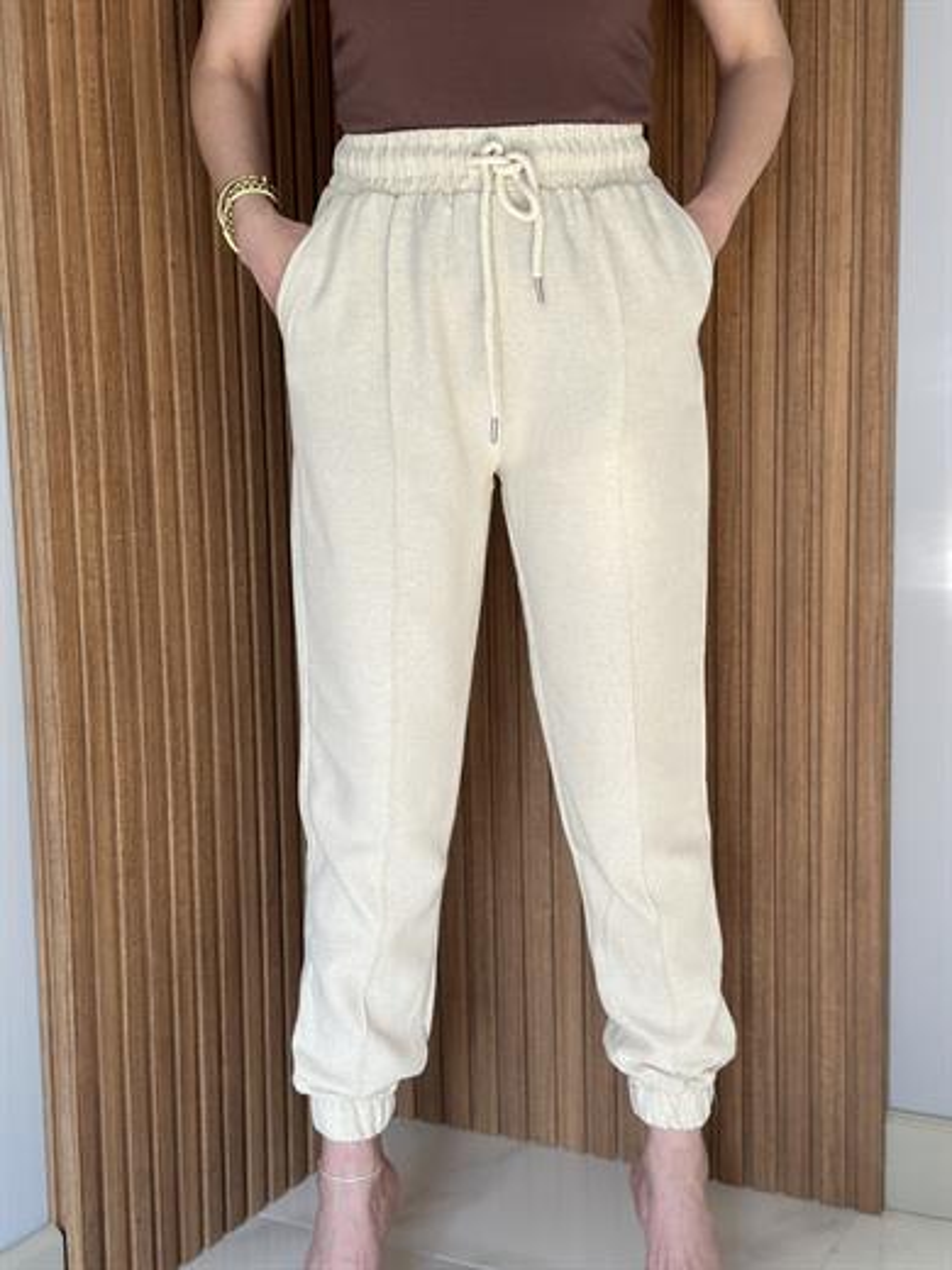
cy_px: 635
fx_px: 1760
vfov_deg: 39.7
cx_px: 476
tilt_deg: -7.4
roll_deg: +1.4
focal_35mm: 48
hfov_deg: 30.3
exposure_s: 1/172
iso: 100
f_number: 1.78
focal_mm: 6.86
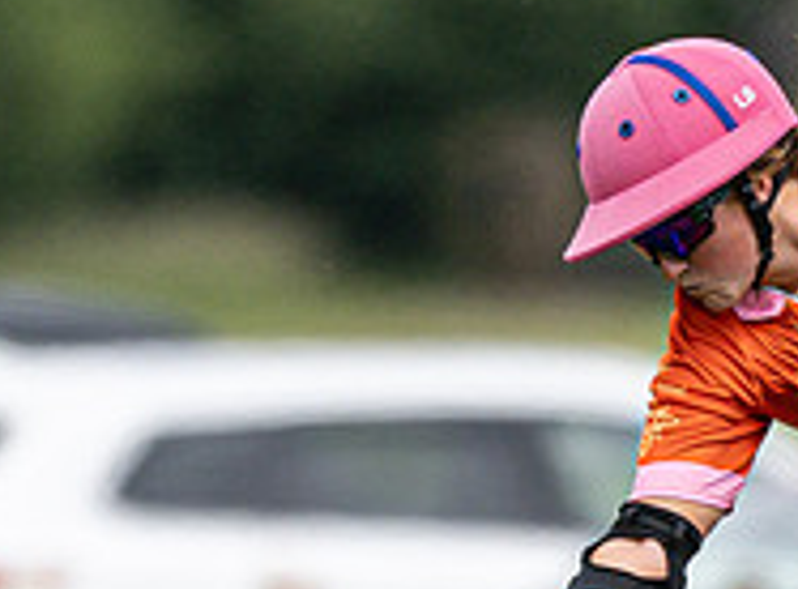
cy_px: 1208
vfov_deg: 0.4
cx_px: 391
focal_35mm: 3416
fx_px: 78296
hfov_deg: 0.6
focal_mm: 500
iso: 400
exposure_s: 1/2500
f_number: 4
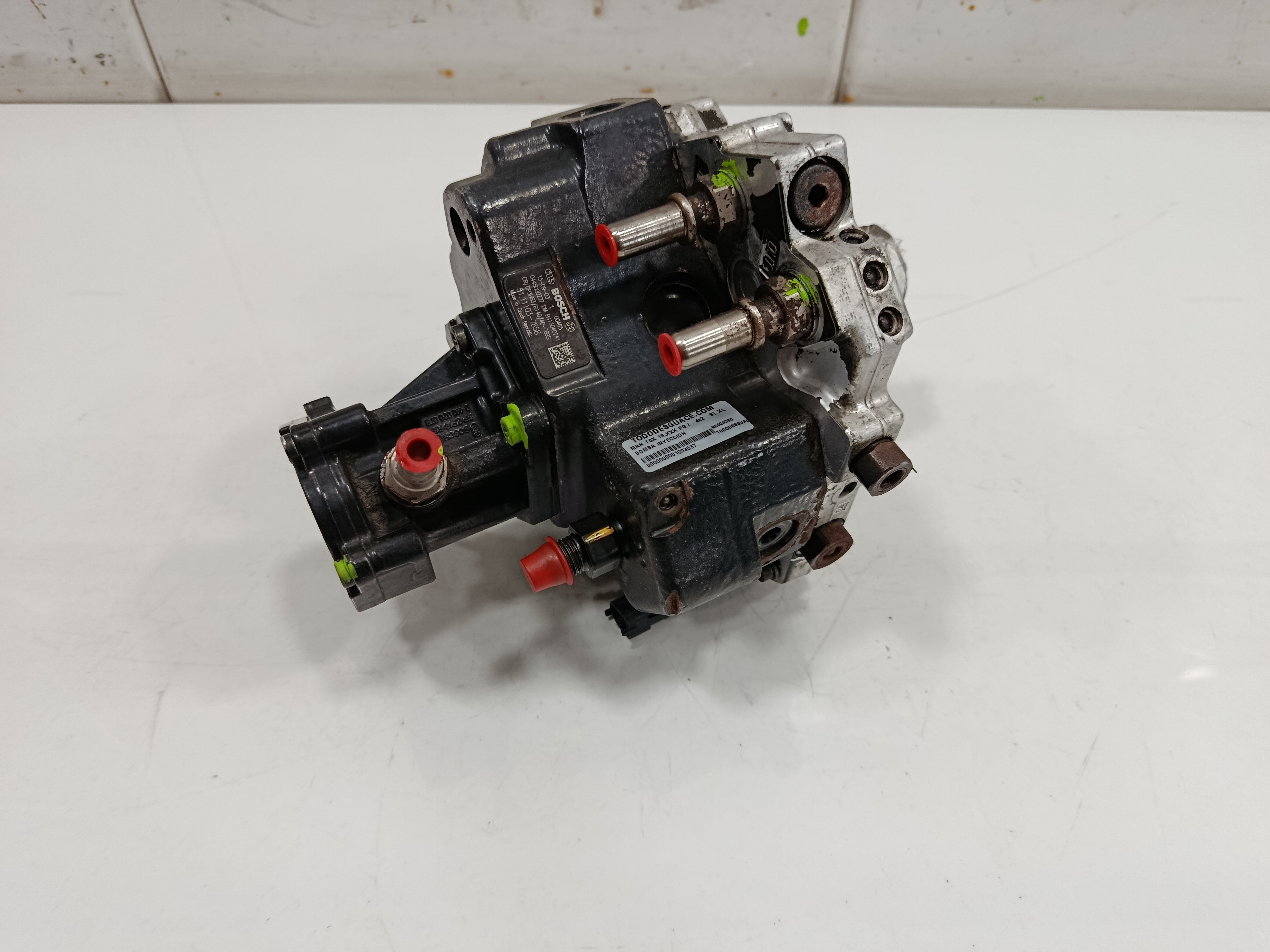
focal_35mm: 24
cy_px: 476
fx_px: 881
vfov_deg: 56.8
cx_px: 635
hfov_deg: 71.6
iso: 976
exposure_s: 1/100
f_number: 1.7
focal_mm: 5.24
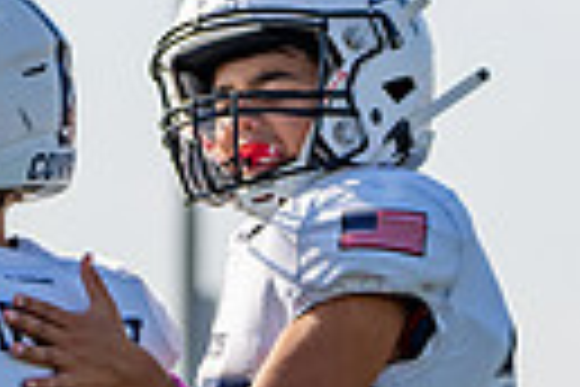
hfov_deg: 2.9
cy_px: 711
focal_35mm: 714
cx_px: 13
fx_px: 11502
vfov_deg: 1.9
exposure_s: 1/1000
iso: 200
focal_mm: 148
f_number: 5
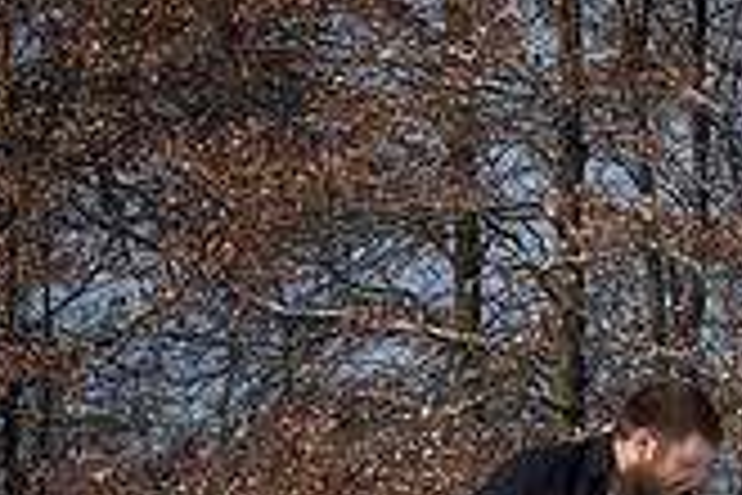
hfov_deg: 6.3
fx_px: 6677
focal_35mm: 324
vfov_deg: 4.2
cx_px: 814
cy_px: 722
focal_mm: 92
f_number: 16
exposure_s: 1/1000
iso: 640
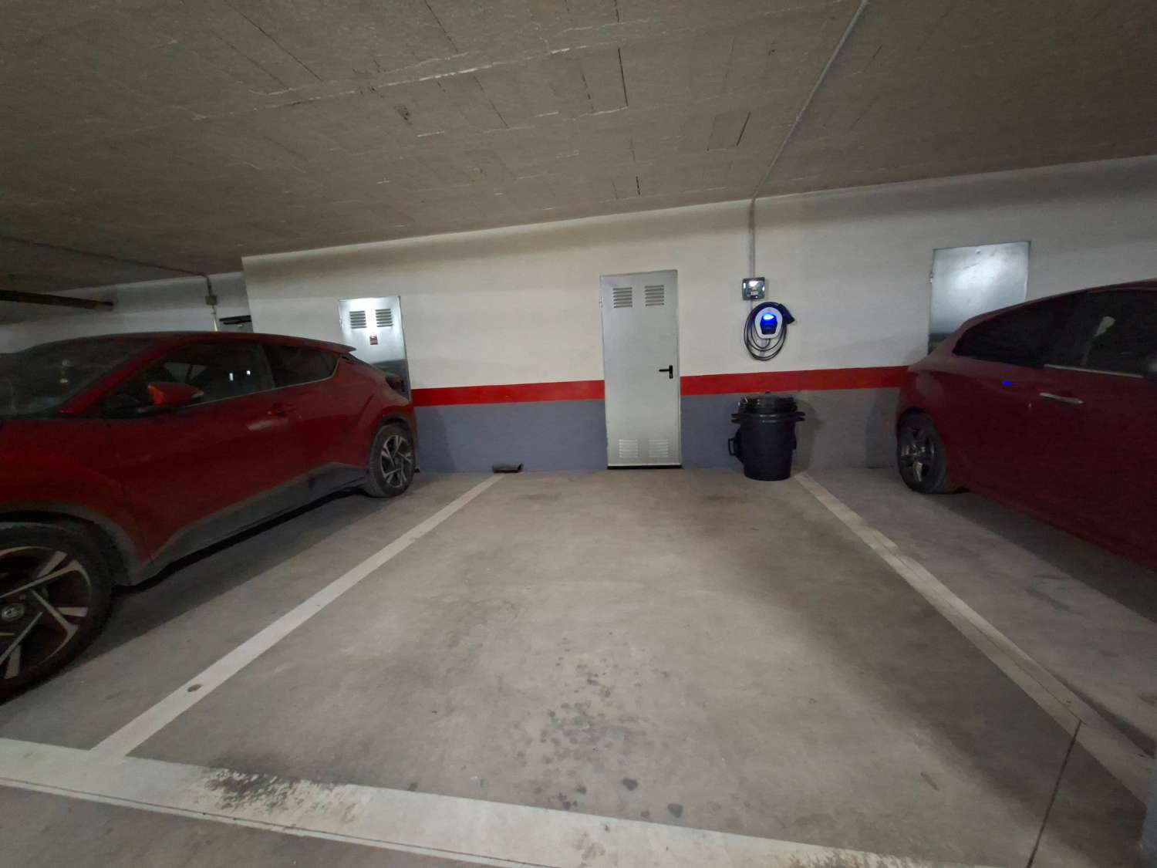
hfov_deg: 106.2
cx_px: 578
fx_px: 435
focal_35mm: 13
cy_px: 434
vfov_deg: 89.9
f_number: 2.2
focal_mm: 1.74
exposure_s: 1/9
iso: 800
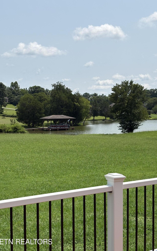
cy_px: 126
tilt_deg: -1.9
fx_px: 384
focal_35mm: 56
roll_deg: +0.3
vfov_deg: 36.3
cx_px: 94
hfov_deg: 23.1
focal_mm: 5.96
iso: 32
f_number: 1.6
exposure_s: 1/4630
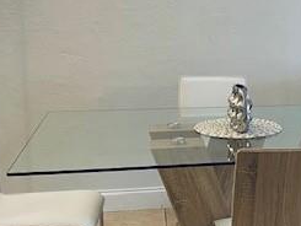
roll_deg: -0.8
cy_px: 95
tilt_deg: -9.7
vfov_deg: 21.6
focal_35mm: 68
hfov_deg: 27.4
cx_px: 275
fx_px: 592
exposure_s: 1/60
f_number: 1.8
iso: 125
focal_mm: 4.25
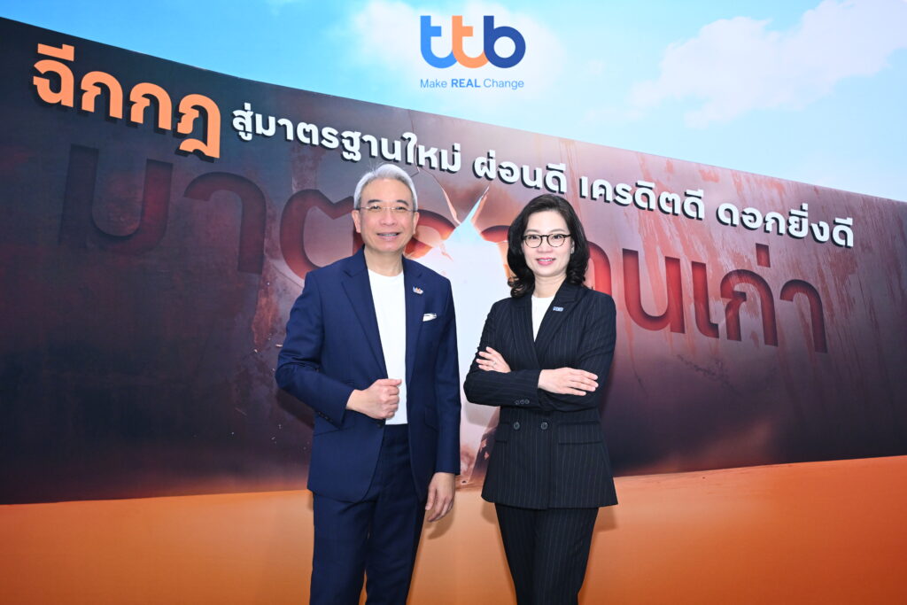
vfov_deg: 34.2
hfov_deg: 49.5
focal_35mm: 39
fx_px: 983
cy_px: 302
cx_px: 454
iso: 2500
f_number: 4.5
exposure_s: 1/160
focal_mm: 39
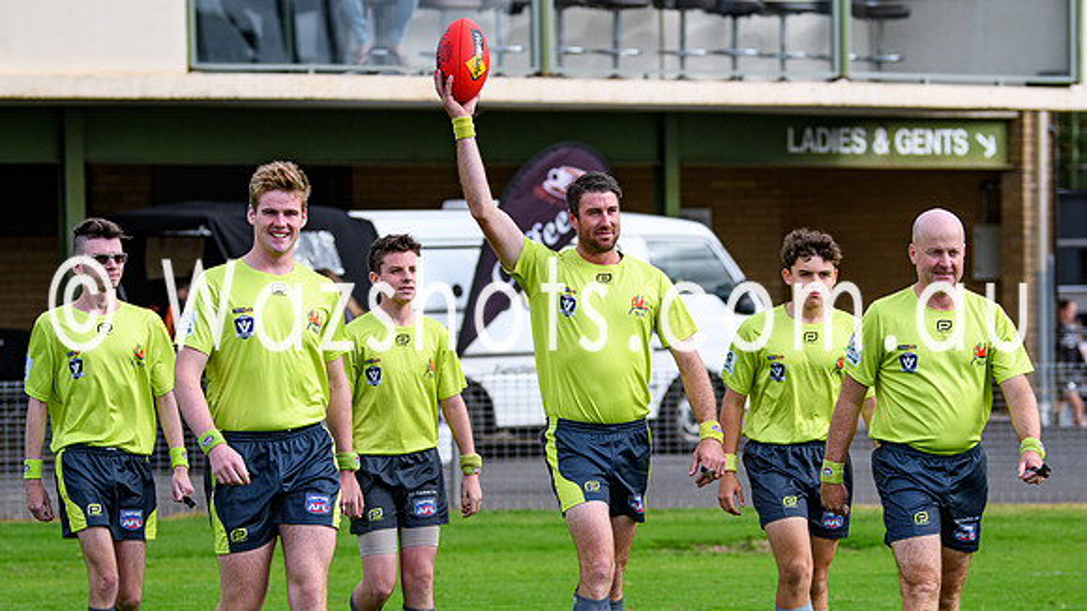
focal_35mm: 193
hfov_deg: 11.2
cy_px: 435
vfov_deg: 6.3
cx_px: 621
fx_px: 5550
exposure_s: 1/2000
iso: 140
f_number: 2.8
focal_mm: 102
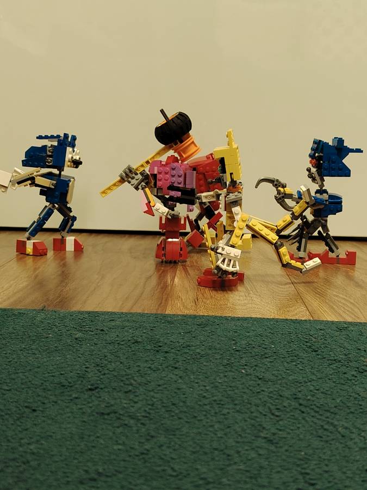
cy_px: 245
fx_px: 679
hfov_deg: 30.3
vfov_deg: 39.7
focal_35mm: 48
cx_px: 184
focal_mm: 5.25
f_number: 1.75
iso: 2281
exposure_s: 1/25
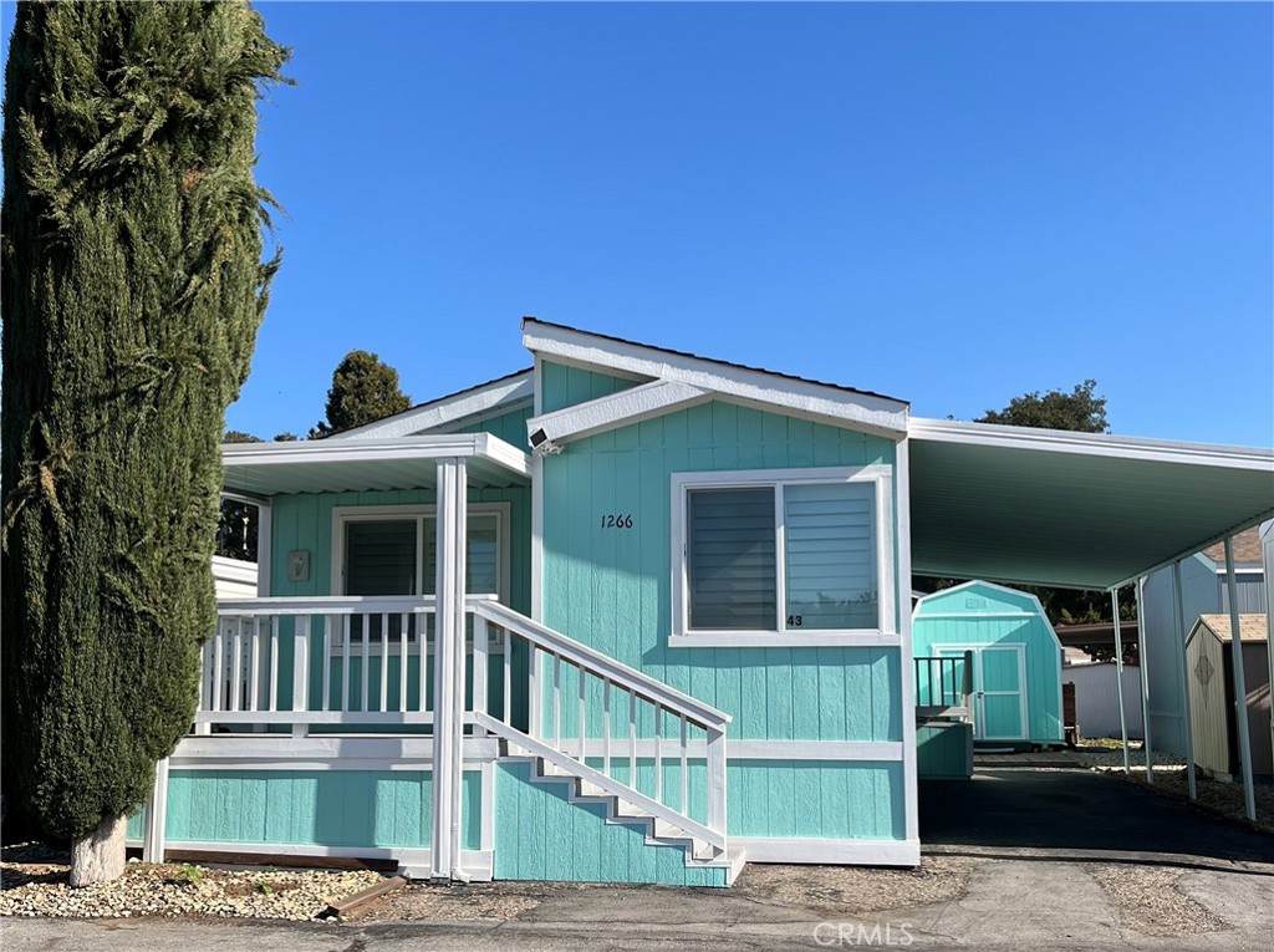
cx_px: 637
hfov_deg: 67.4
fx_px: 956
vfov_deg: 52.9
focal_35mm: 26
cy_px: 476
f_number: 1.6
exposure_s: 1/2967
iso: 50
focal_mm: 5.1
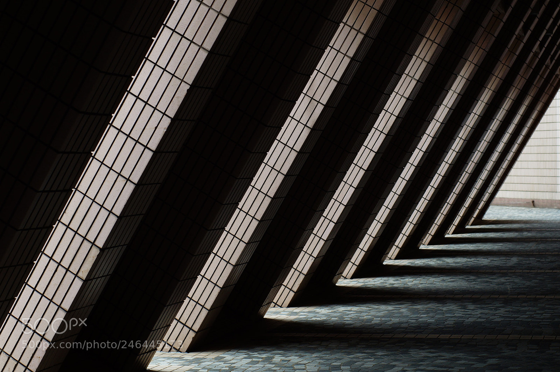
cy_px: 186
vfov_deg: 18.1
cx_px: 280
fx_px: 1165
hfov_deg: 27.0
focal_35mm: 75
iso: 200
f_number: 5
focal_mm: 50
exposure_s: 1/30
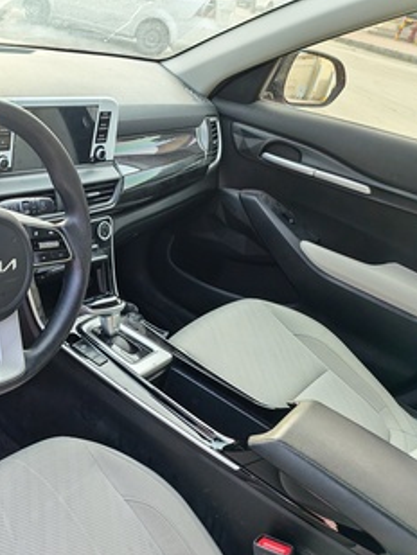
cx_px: 19
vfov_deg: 53.9
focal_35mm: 34
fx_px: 546
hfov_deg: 38.1
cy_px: 279
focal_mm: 5.4
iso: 50
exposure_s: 1/220
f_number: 1.6
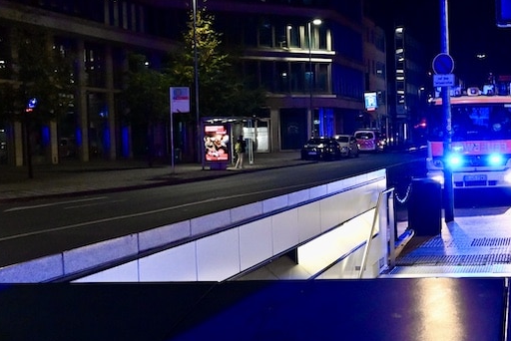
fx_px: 682
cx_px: 337
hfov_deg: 40.6
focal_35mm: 48
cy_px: 287
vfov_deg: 27.4
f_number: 4.5
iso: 4000
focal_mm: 24
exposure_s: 1/125
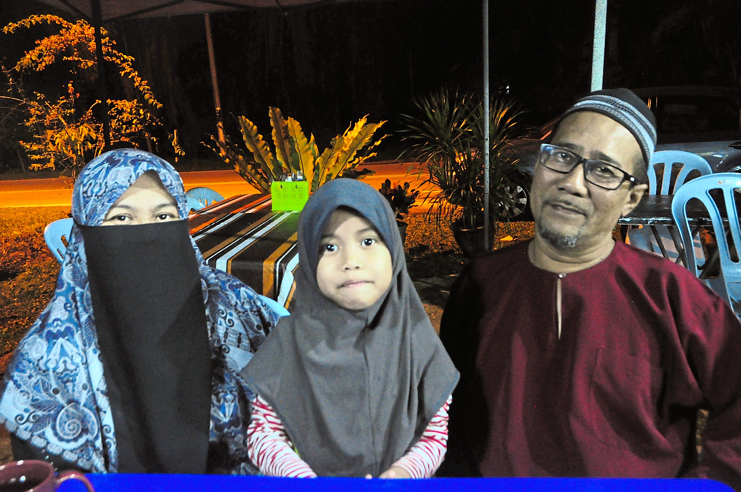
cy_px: 246
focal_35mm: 33
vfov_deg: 39.9
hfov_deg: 57.3
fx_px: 678
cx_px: 370
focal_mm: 22
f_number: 8
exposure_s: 1/8
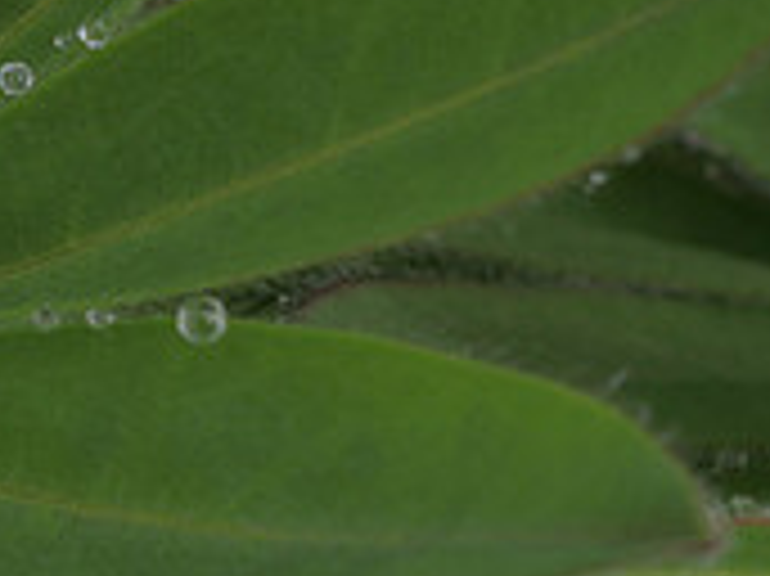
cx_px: -374
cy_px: 367
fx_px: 13448
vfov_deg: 2.5
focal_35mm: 605
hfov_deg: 3.3
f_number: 11
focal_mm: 89
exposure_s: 1/13
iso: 100
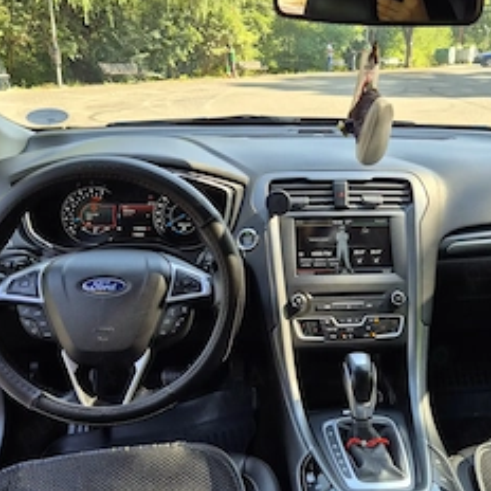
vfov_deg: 47.2
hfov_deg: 46.8
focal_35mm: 35
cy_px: 269
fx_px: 562
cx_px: 307
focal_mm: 5.4
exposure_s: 1/180
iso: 25
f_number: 1.8
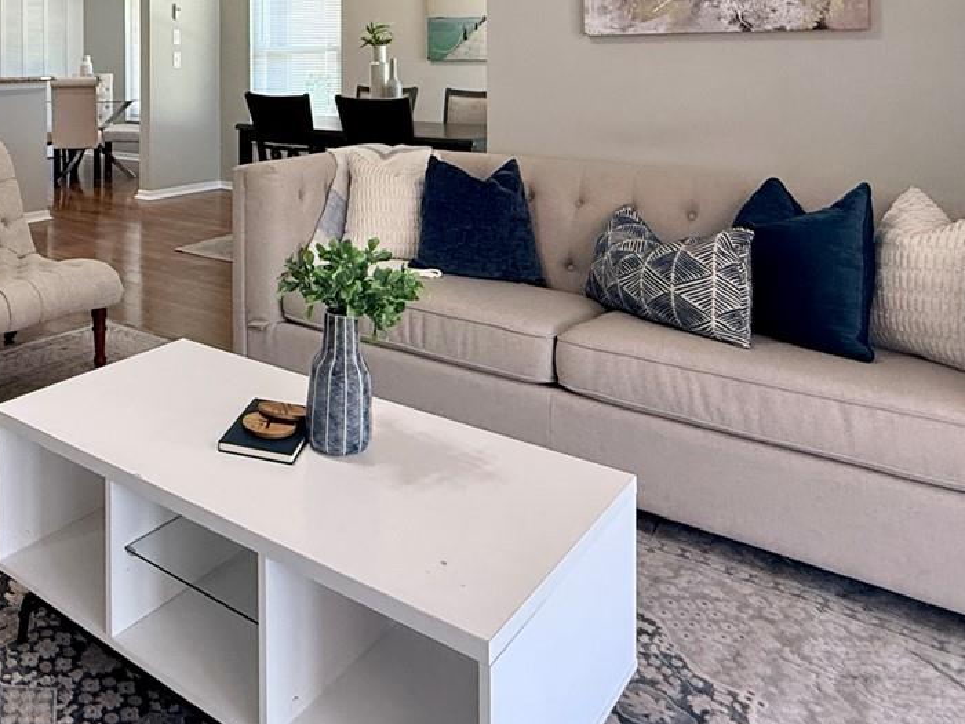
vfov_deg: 40.4
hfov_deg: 52.2
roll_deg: +0.1
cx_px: 160
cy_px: 55
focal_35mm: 32
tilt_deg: +0.5
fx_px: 892
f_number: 2.2
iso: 250
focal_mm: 2.22
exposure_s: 1/120
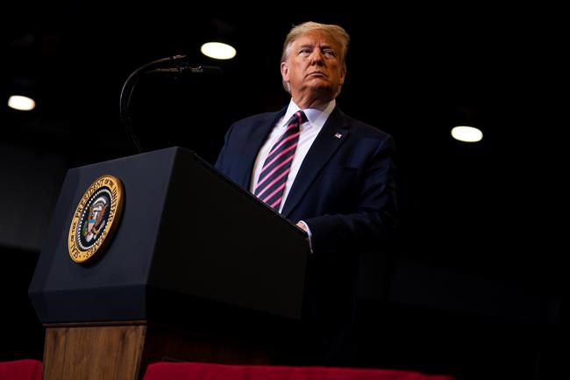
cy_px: 190
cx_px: 285
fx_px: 1472
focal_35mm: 93
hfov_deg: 21.9
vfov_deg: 14.7
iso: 1250
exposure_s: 1/1000
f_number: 2.8
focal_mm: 93
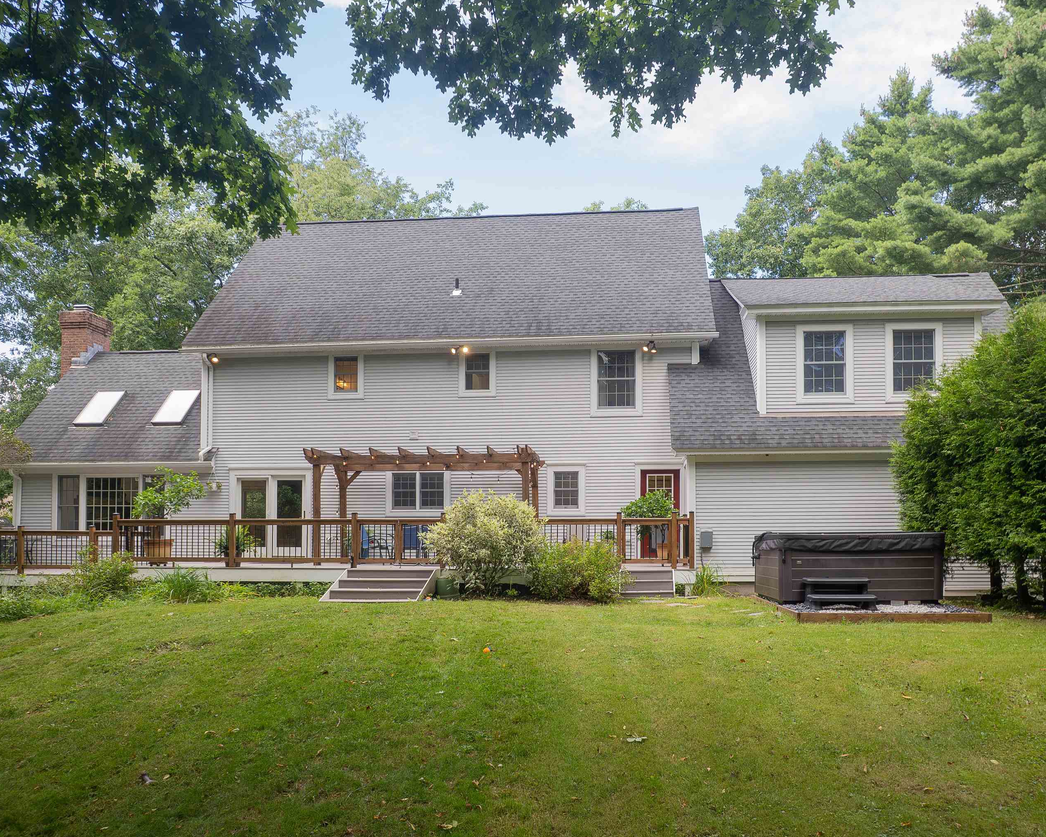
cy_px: 420
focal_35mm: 25
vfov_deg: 56.8
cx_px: 499
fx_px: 774
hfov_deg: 68.1
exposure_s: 1/25
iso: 100
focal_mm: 8.38
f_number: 2.8
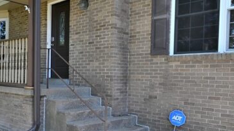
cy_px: 58
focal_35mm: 38
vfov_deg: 31.0
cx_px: 77
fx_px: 237
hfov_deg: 51.6
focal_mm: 16.5
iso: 180
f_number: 5.6
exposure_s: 1/250
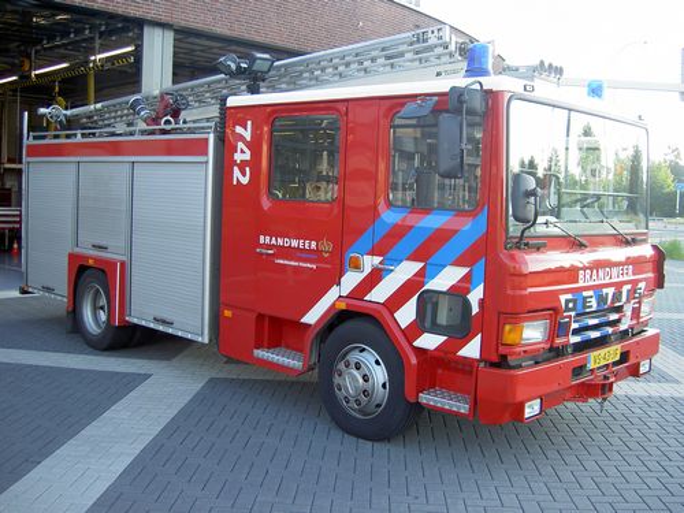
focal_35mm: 39
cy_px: 256
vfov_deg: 36.8
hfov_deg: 47.9
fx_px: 771
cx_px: 342
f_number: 2.8
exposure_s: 1/106
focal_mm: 8
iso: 100
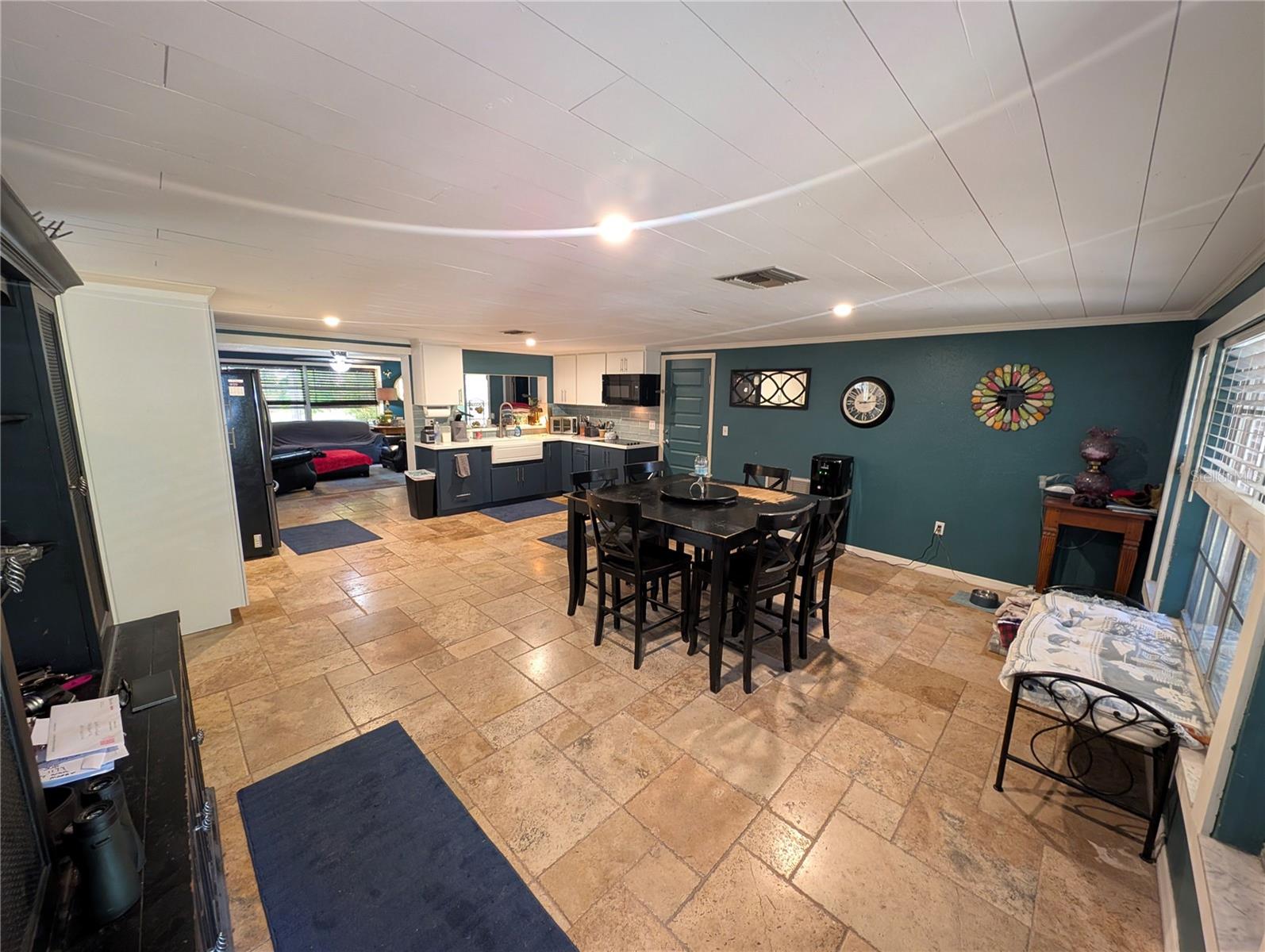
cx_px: 632
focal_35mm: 12
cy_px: 476
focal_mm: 2.23
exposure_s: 1/30
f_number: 1.95
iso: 376
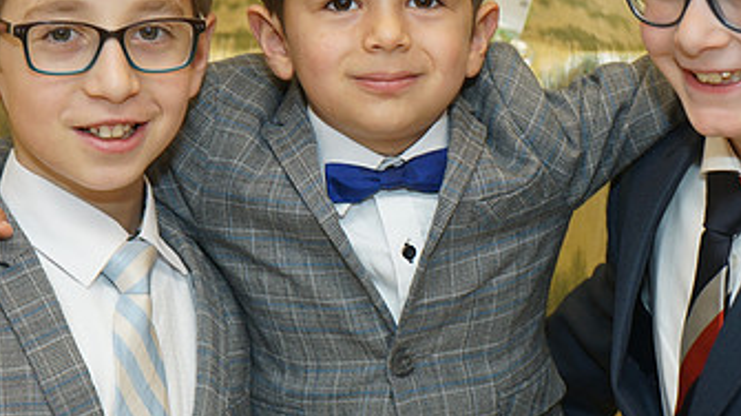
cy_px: 125
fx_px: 2101
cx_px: 431
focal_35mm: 107
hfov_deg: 20.0
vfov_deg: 11.3
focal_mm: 59
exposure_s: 1/100
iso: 400
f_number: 5.6
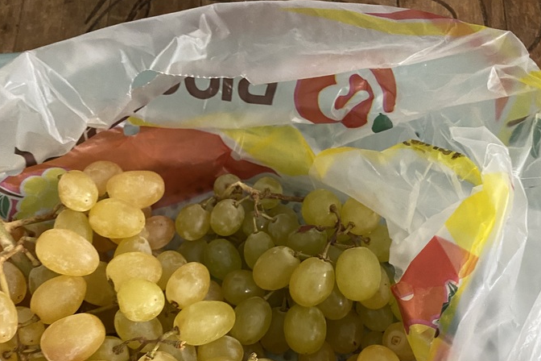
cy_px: 309
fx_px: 556
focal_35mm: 37
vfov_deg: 34.4
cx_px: 266
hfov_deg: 51.9
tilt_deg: -71.1
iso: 500
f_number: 1.8
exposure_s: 1/33
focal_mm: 4.25
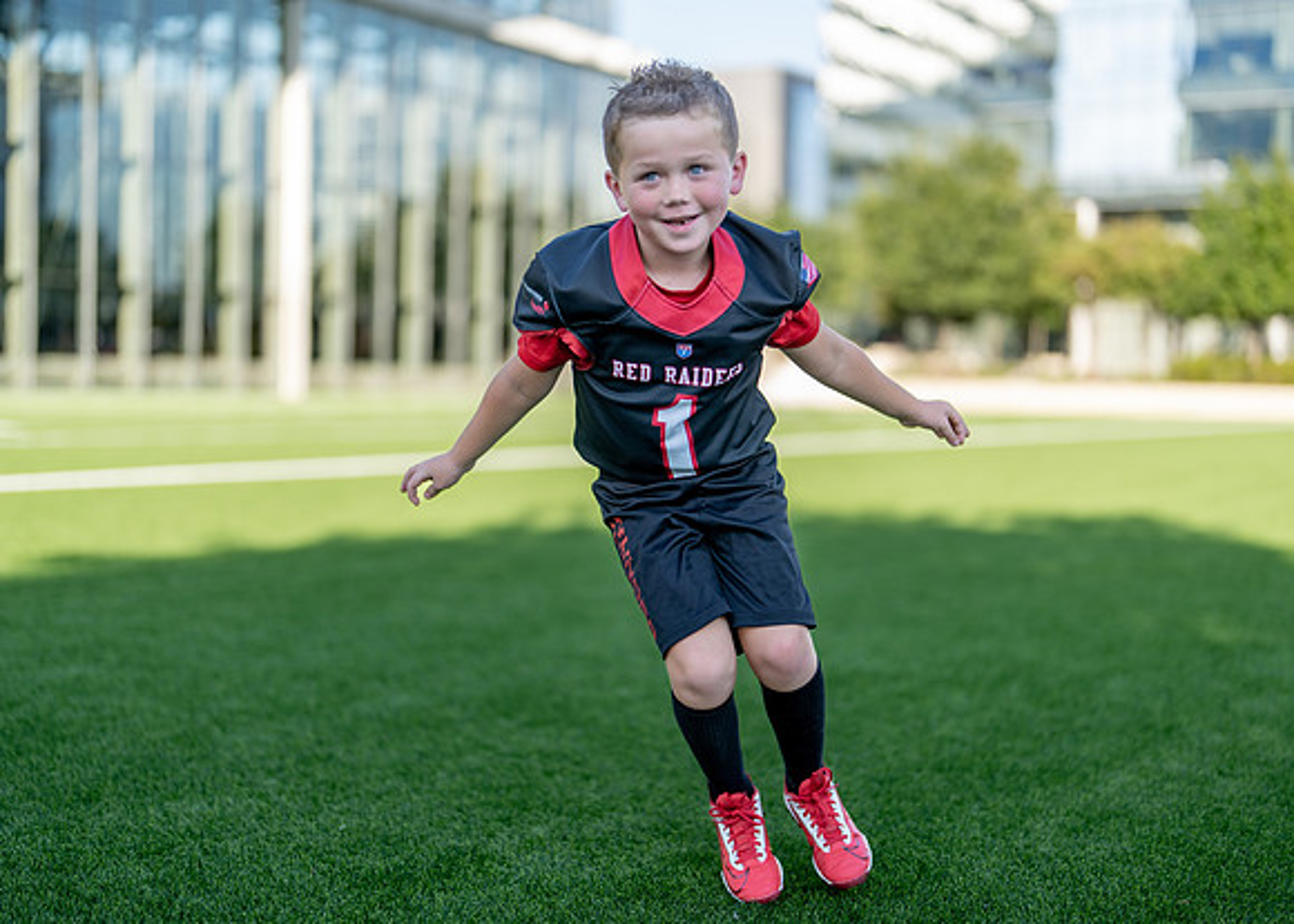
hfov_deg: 37.2
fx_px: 1925
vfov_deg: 27.0
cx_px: 647
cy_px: 462
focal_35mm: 52
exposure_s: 1/2000
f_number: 1.2
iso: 100
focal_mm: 50
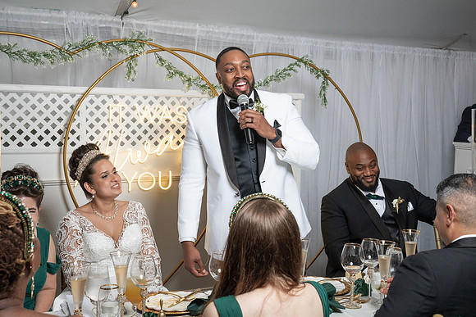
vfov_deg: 27.3
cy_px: 141
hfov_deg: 40.0
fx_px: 654
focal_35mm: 49
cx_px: 252
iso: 1000
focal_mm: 42
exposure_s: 1/200
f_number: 5.6
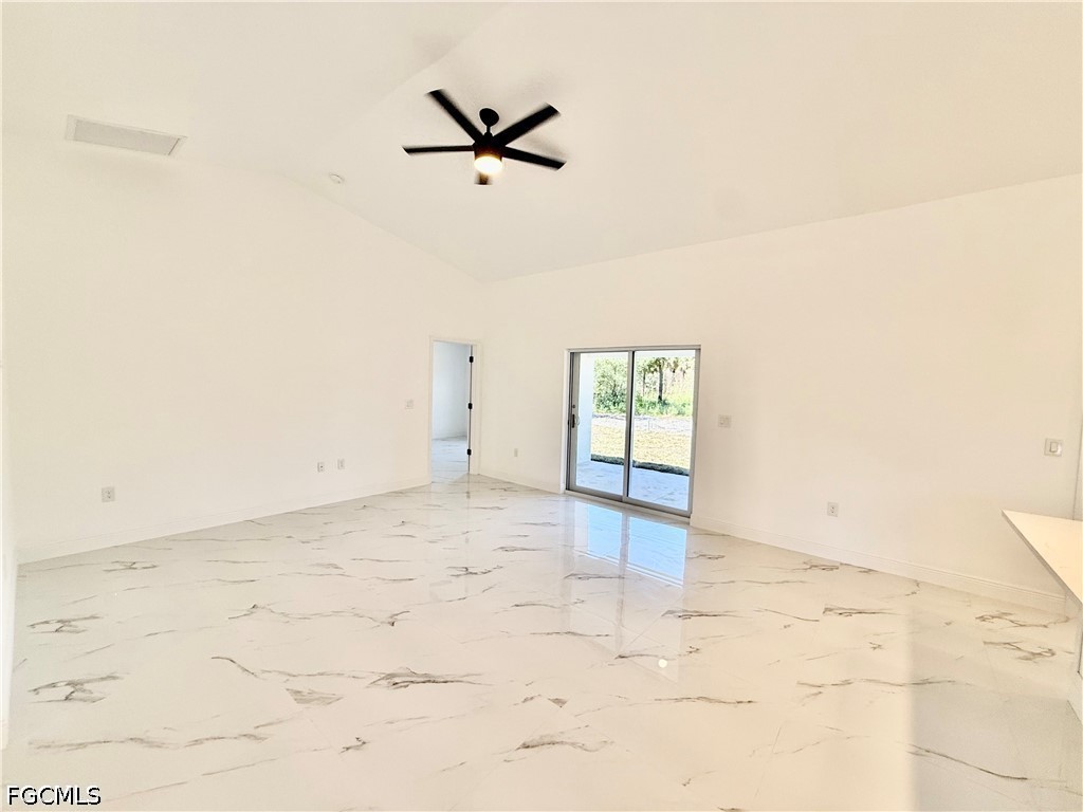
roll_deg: -1.8
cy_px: 406
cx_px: 542
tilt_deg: -3.3
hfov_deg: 102.1
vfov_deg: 85.7
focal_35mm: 14
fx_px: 438
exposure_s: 1/120
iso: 64
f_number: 2.2
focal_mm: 2.22
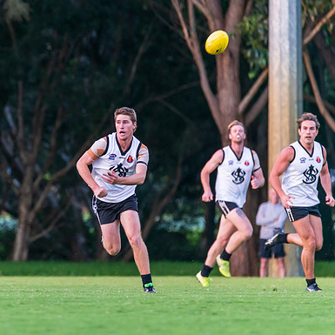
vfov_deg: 2.6
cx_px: 65
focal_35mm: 666
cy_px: 158
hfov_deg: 2.6
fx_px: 7292
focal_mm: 460
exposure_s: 1/320
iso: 1600
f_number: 6.3
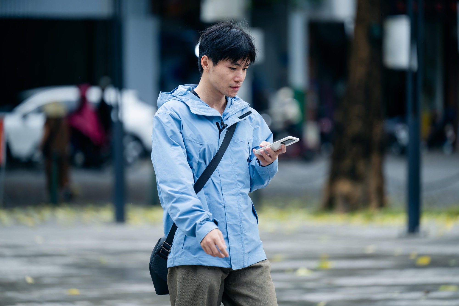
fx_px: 2550
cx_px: 230
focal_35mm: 200
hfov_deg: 10.3
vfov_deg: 6.9
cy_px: 153
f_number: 2.8
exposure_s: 1/400
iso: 250
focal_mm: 200
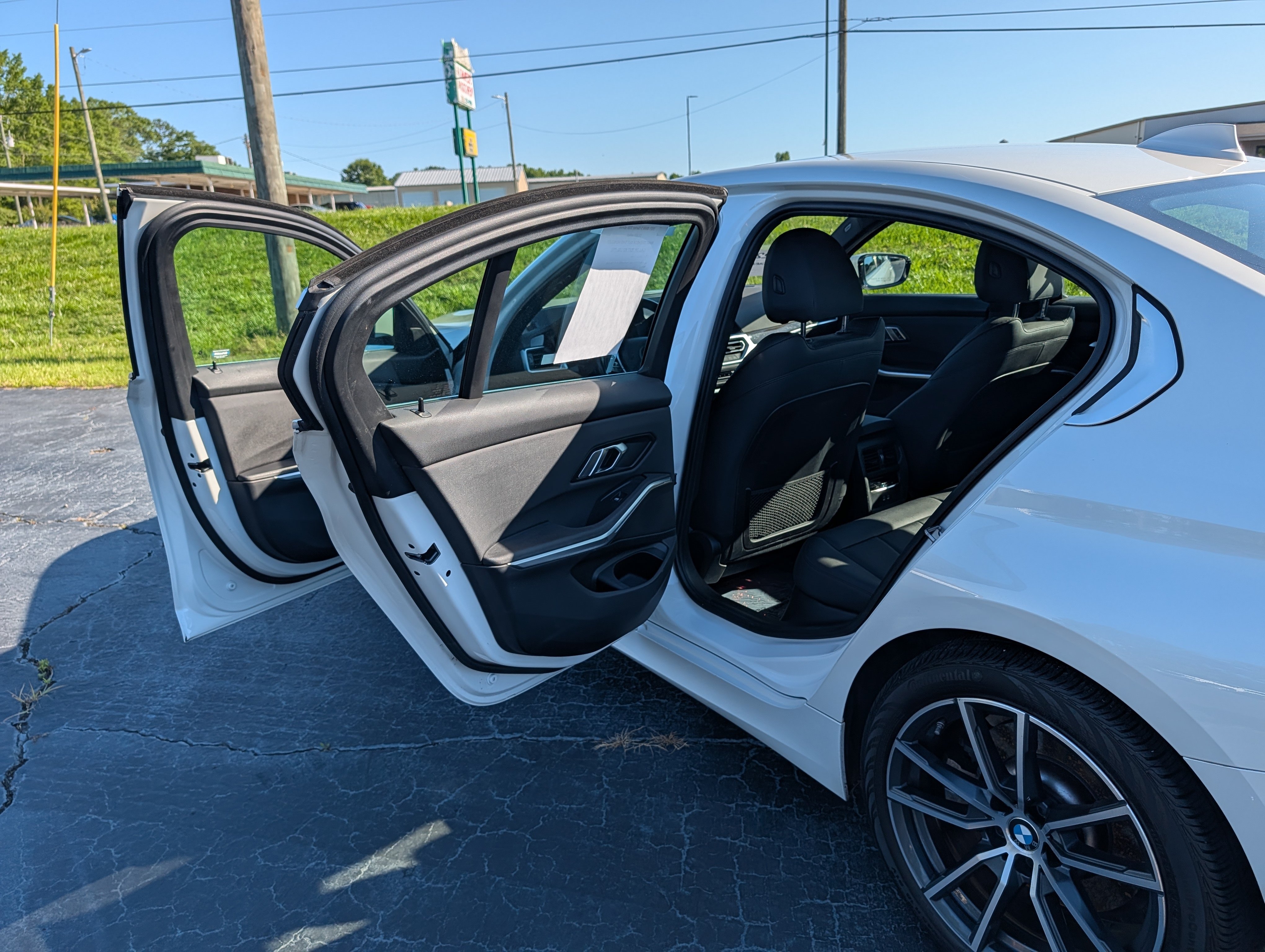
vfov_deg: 56.9
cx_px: 632
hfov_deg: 71.5
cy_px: 476
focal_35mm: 24
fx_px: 878
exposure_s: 1/848
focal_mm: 6.9
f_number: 1.68
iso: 21
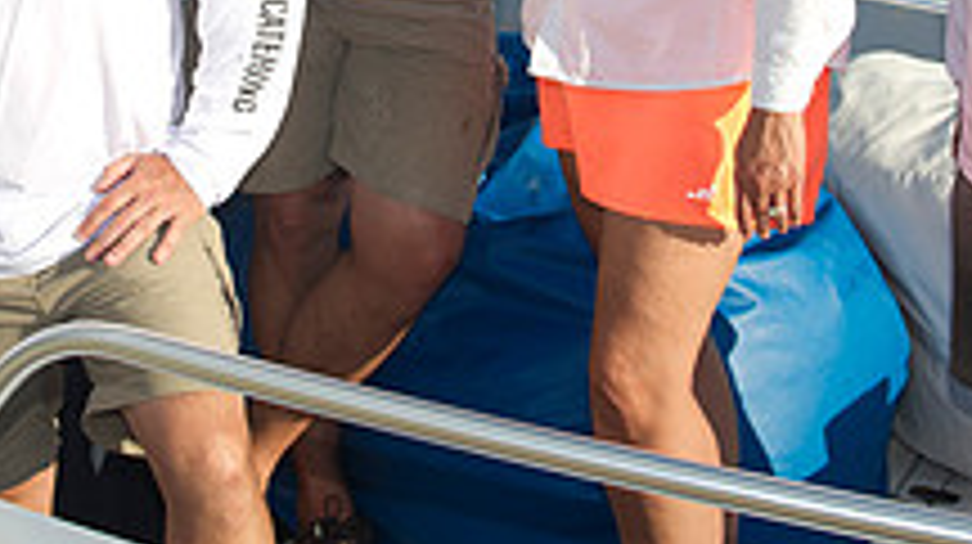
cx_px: 400
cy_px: -198
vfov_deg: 12.9
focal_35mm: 90
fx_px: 2317
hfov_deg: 23.7
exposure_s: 1/400
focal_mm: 32
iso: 125
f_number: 6.3
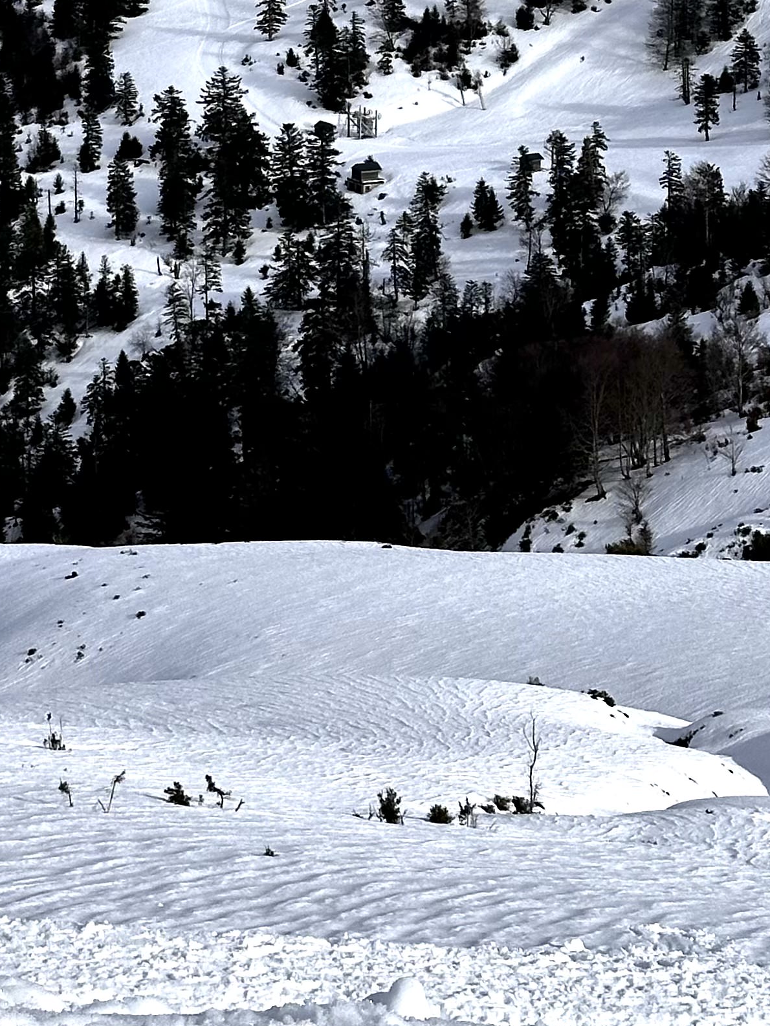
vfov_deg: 15.5
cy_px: -228
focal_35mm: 122
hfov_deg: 12.1
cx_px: 223
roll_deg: -1.8
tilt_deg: -4.1
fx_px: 3617
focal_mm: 6.86
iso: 64
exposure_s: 1/9804
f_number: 1.78
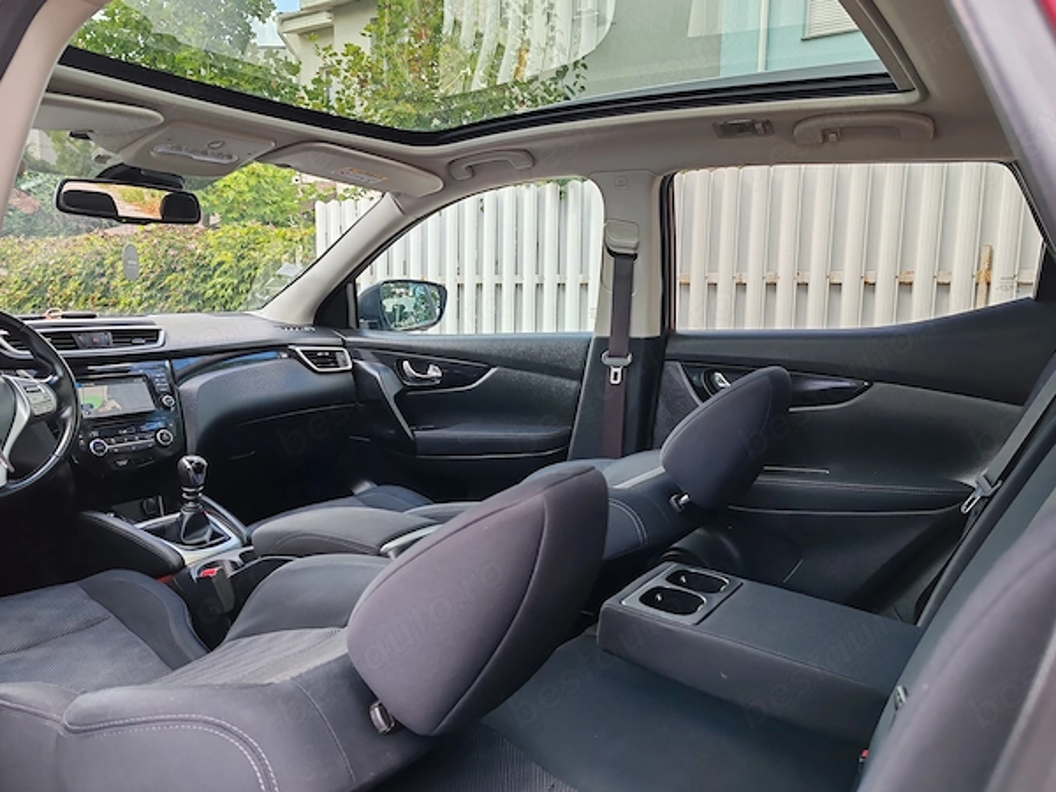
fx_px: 824
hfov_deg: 65.3
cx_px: 528
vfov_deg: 51.4
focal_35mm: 27
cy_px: 396
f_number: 1.9
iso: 160
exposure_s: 1/100
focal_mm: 6.12
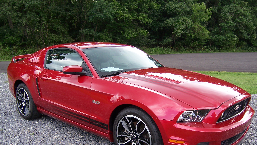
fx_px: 245
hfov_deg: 55.3
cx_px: 128
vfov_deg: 32.6
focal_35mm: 36
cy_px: 93
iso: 80
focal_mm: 5.5
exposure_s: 1/125
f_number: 3.4
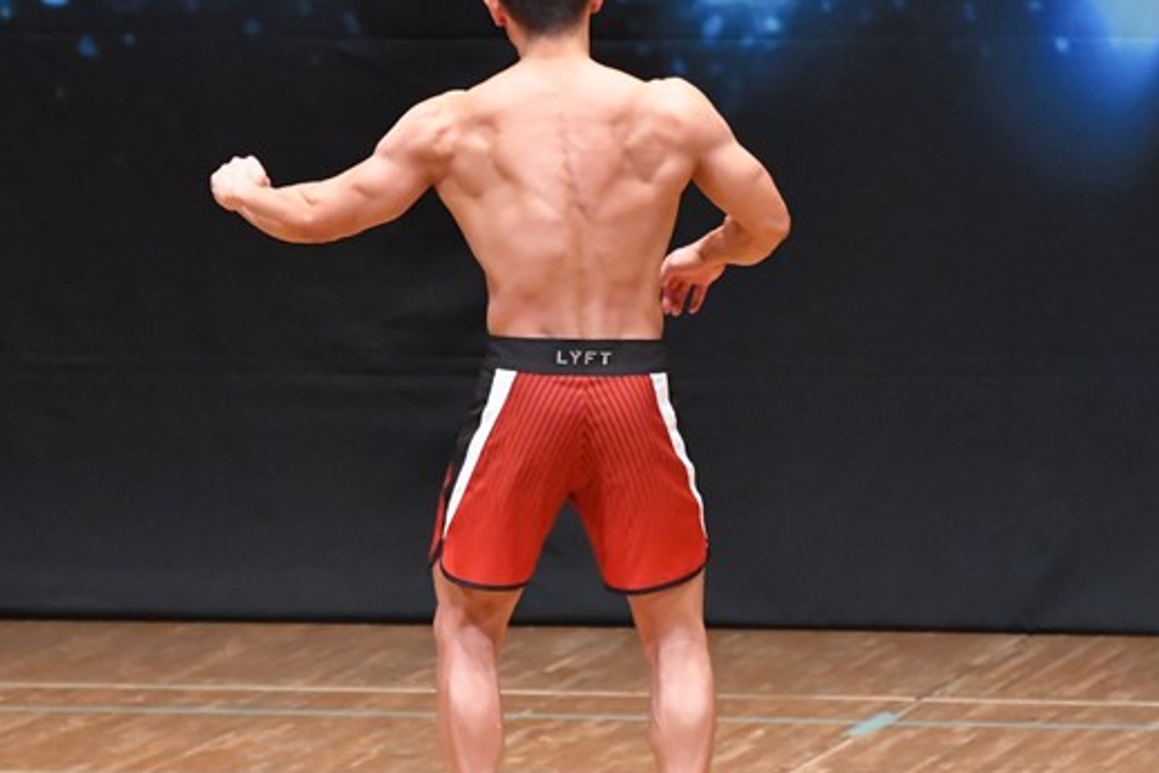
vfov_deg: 2.9
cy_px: 395
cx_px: 705
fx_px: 15130
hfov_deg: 4.4
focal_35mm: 470
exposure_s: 1/400
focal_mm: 210
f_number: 5.6
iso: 8000
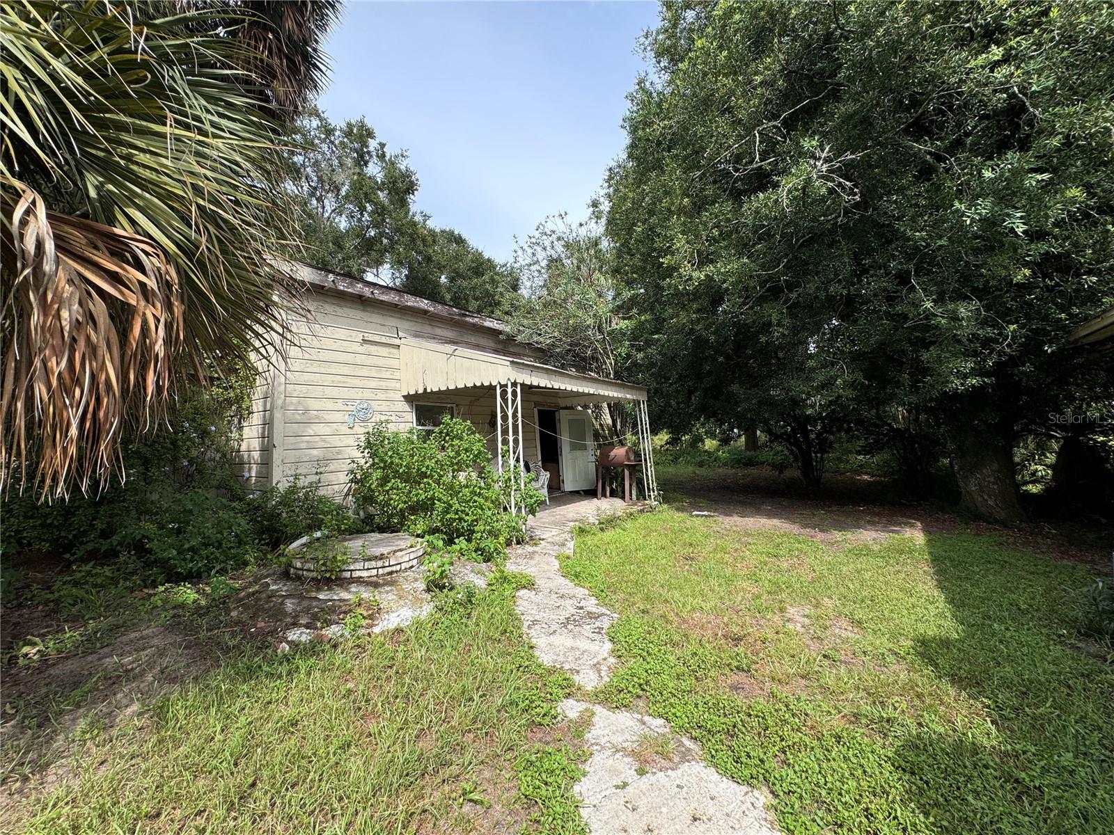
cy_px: 418
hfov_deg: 102.1
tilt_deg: +2.5
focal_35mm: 14
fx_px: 451
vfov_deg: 85.7
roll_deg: +0.5
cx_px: 557
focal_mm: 2.22
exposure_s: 1/849
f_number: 2.2
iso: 40
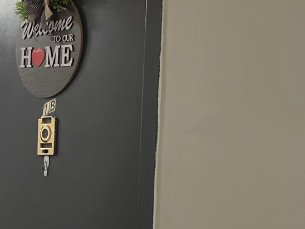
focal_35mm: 86
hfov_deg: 21.8
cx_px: -12
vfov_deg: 16.8
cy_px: 222
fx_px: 758
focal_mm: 6.5
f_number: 1.4
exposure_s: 1/120
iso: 250
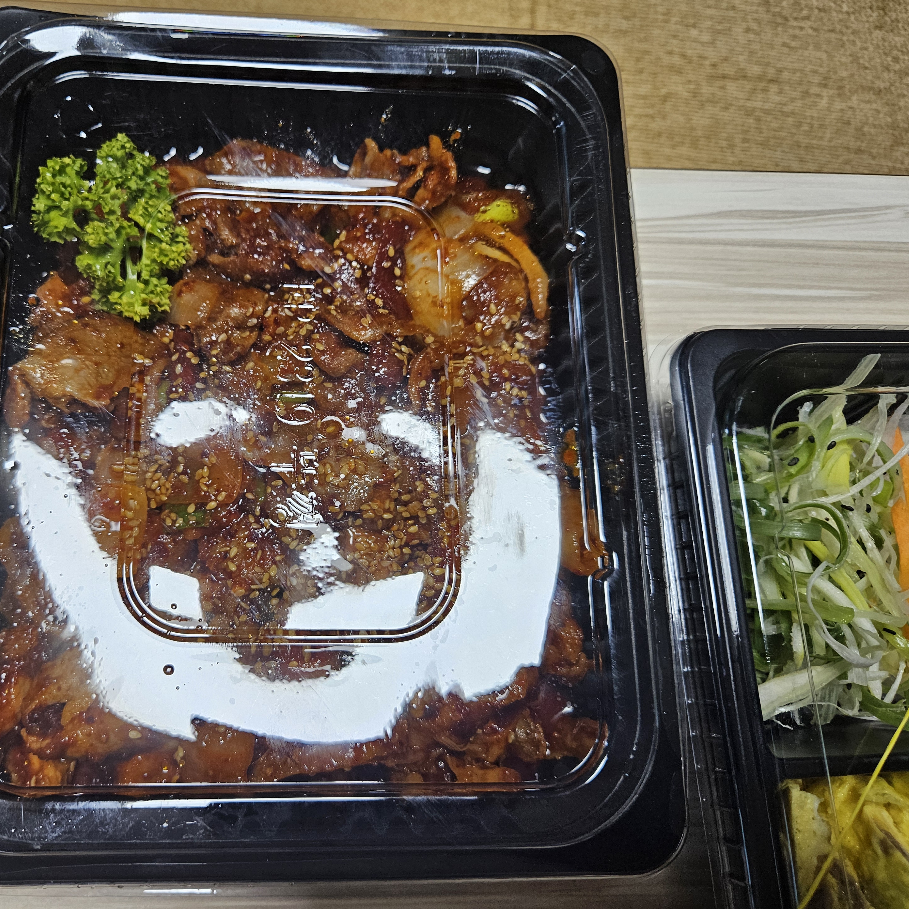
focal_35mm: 28
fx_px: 832
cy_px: 447
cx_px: 357
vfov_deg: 57.3
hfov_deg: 56.8
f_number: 1.8
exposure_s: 1/120
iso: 160
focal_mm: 5.4
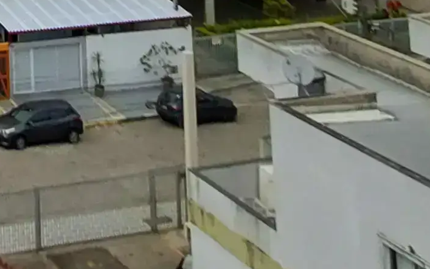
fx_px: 914
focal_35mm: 78
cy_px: -405
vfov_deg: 12.5
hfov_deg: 22.0
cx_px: -213
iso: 40
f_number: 2.2
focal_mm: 1.74
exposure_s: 1/2322
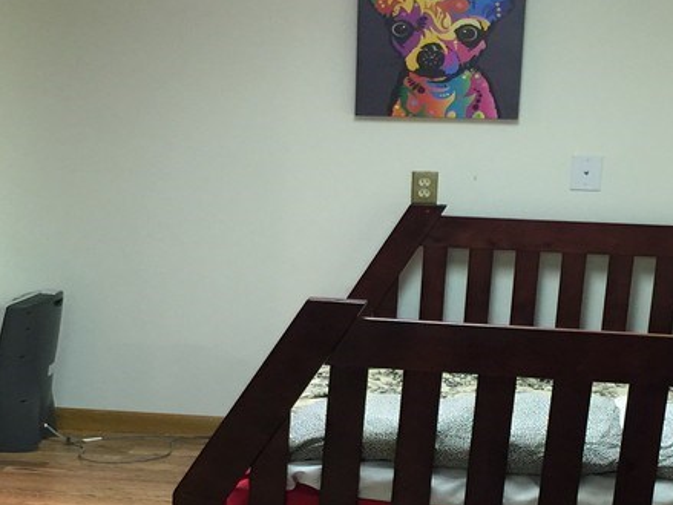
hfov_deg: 21.5
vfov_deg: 16.0
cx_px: 331
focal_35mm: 91
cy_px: 465
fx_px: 1769
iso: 100
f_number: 2.2
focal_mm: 4.15
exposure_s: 1/15
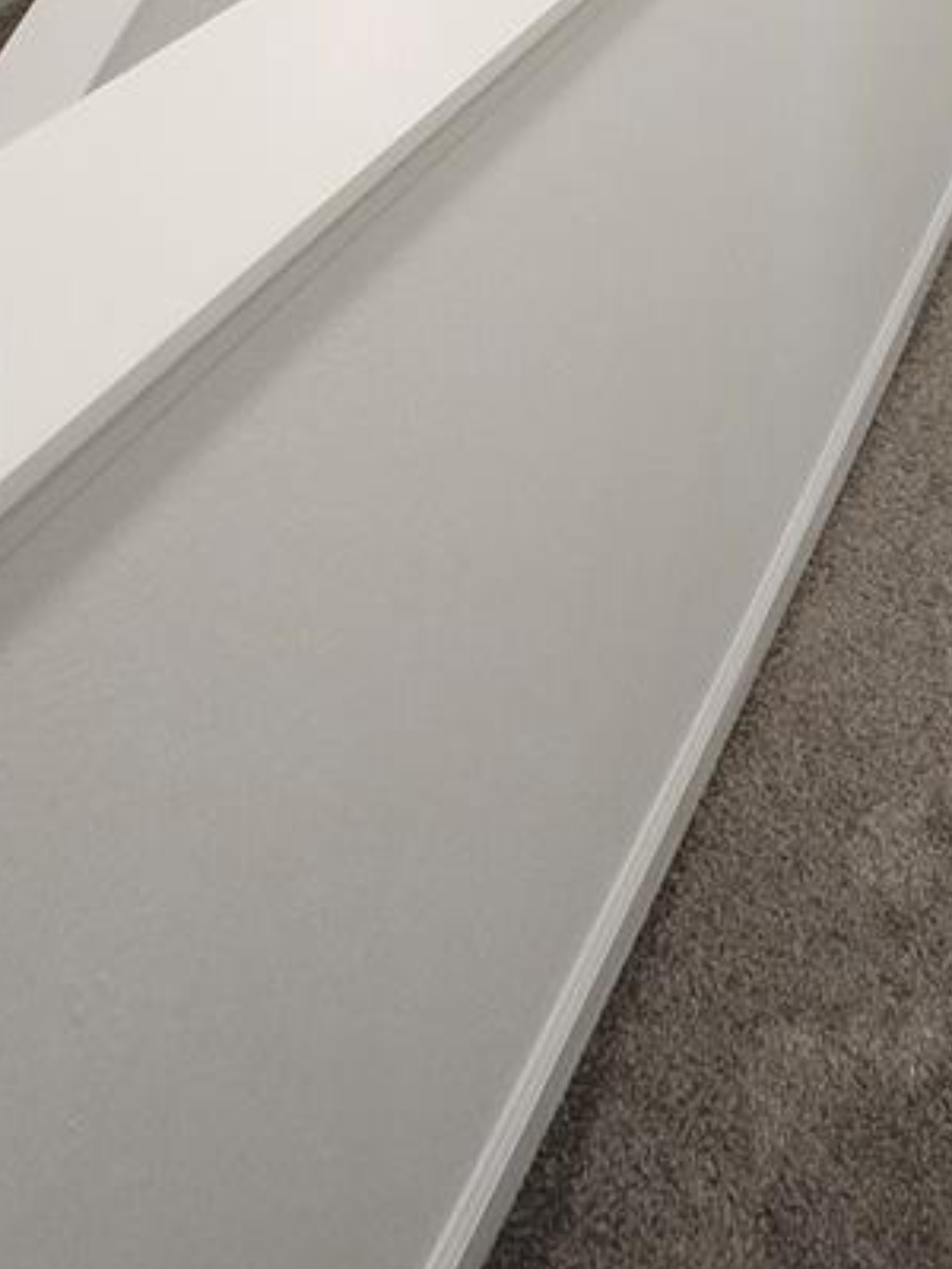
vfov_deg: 31.5
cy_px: -514
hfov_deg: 36.8
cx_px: 476
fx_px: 1430
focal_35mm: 39
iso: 125
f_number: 2.2
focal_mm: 1.74
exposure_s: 1/60
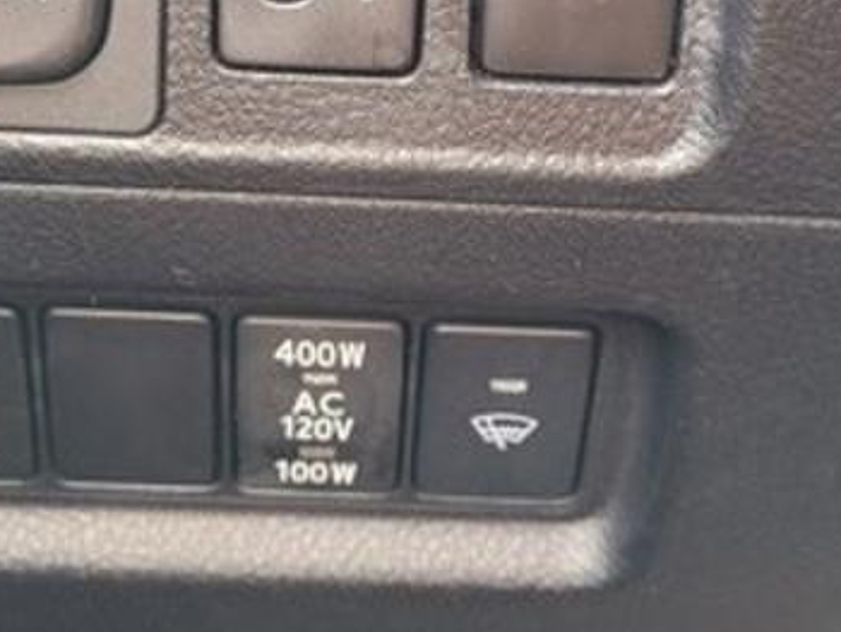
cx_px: 392
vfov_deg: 19.0
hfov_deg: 25.6
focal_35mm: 76
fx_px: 1848
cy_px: 50
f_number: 1.8
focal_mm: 5.4
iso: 160
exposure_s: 1/120
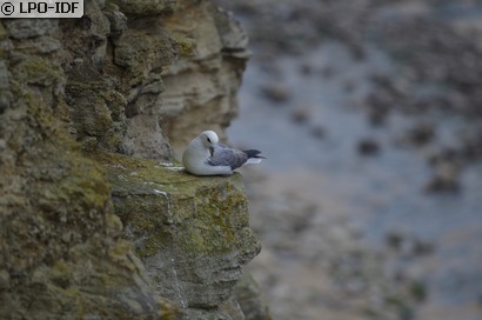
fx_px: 6016
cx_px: 241
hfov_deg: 4.6
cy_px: 160
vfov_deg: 3.0
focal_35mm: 450
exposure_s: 1/160
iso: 400
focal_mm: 300
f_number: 4
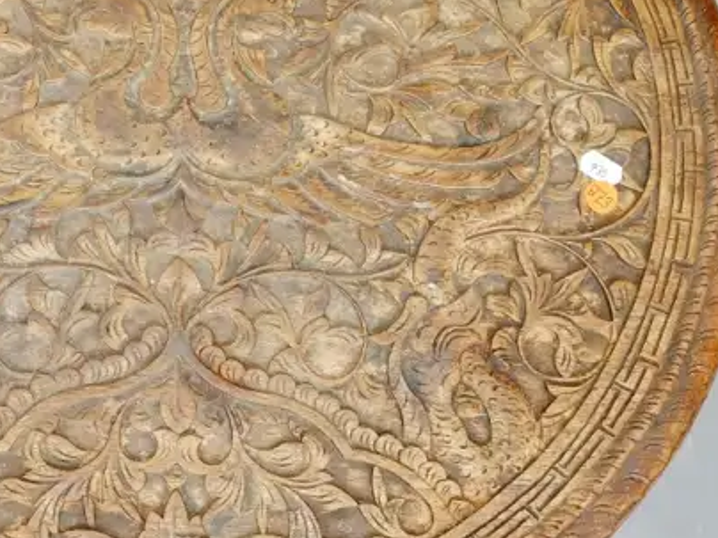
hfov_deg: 25.4
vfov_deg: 19.3
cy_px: 178
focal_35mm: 76
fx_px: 1576
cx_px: 188
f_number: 5.6
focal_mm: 15
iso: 3200
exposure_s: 1/50
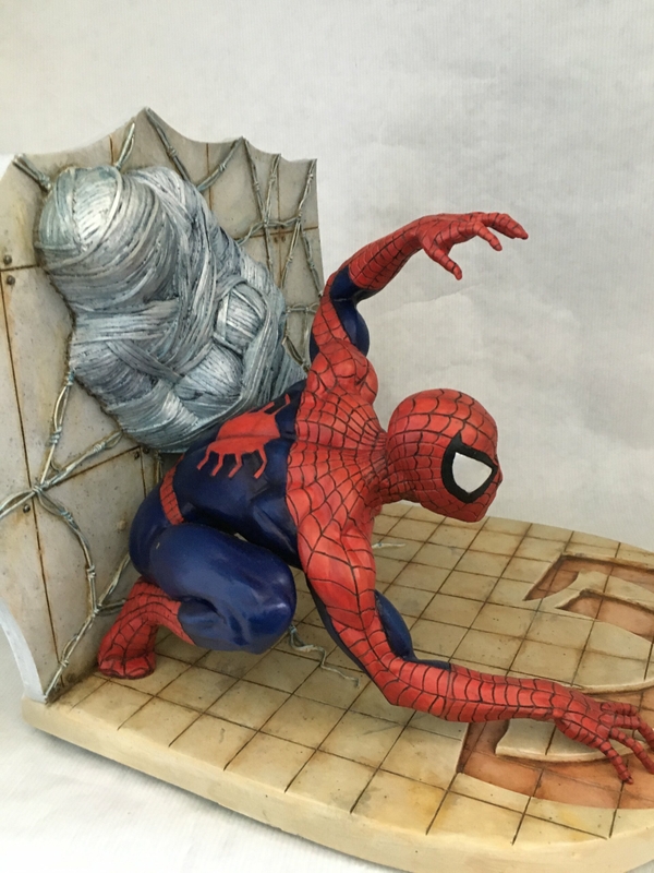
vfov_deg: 61.7
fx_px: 731
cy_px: 436
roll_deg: +2.7
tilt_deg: -18.0
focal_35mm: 29
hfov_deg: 48.2
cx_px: 327
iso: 400
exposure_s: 1/17
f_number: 2.2
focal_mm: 4.15
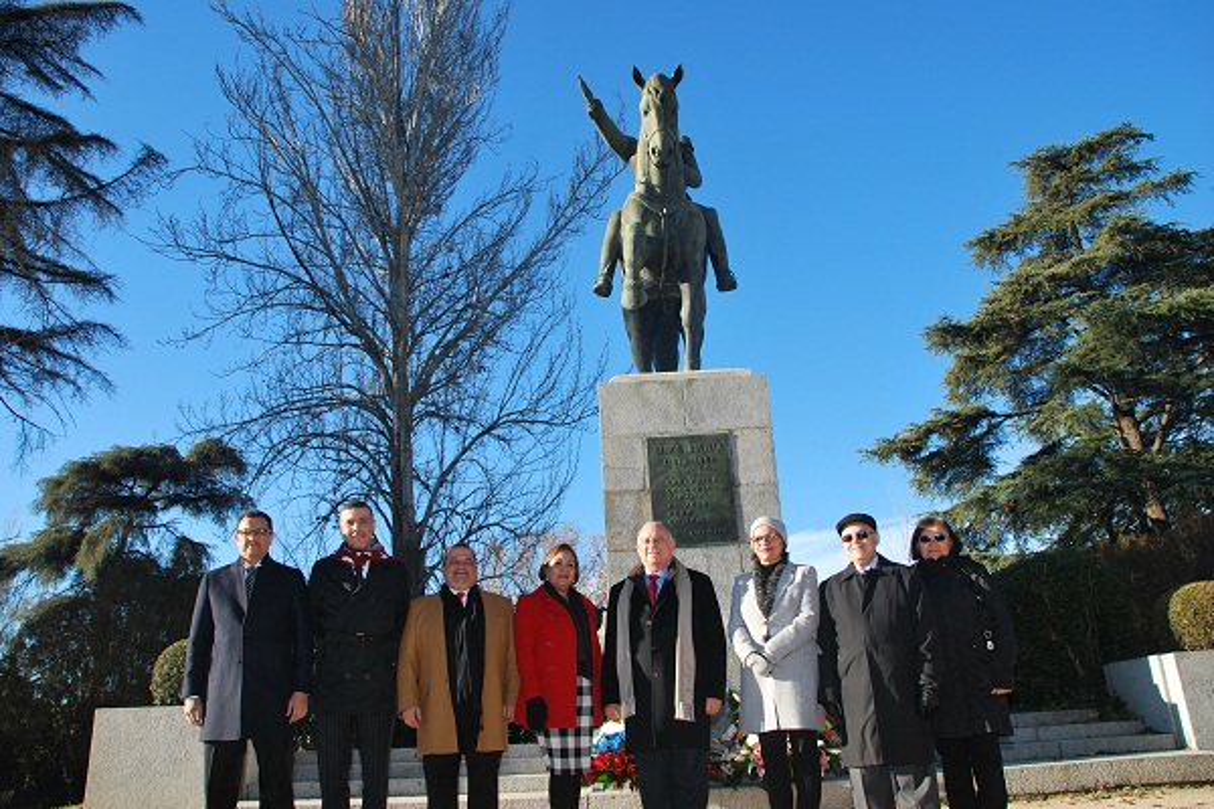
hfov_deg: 67.4
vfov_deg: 47.9
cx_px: 607
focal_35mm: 27
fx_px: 910
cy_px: 404
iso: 100
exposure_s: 1/200
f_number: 7.1
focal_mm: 18
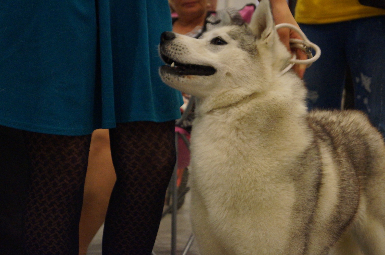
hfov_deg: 27.0
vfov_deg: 18.1
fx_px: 801
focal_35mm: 75
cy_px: 128
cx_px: 192
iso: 3200
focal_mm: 50
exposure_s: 1/80
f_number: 5.6
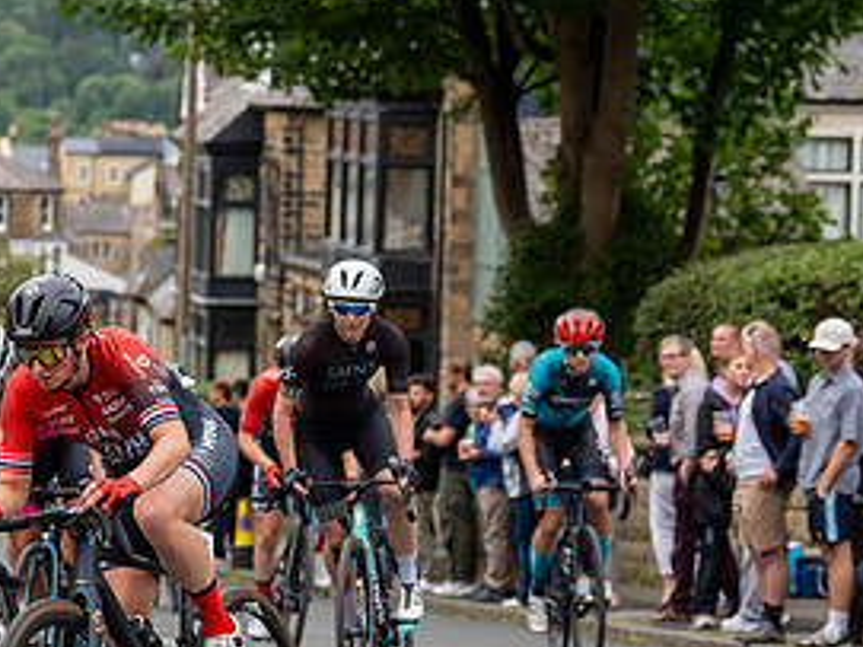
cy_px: 244
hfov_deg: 13.6
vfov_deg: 10.3
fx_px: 3588
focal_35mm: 144
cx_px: 108
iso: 500
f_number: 3.5
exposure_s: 1/500
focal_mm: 70
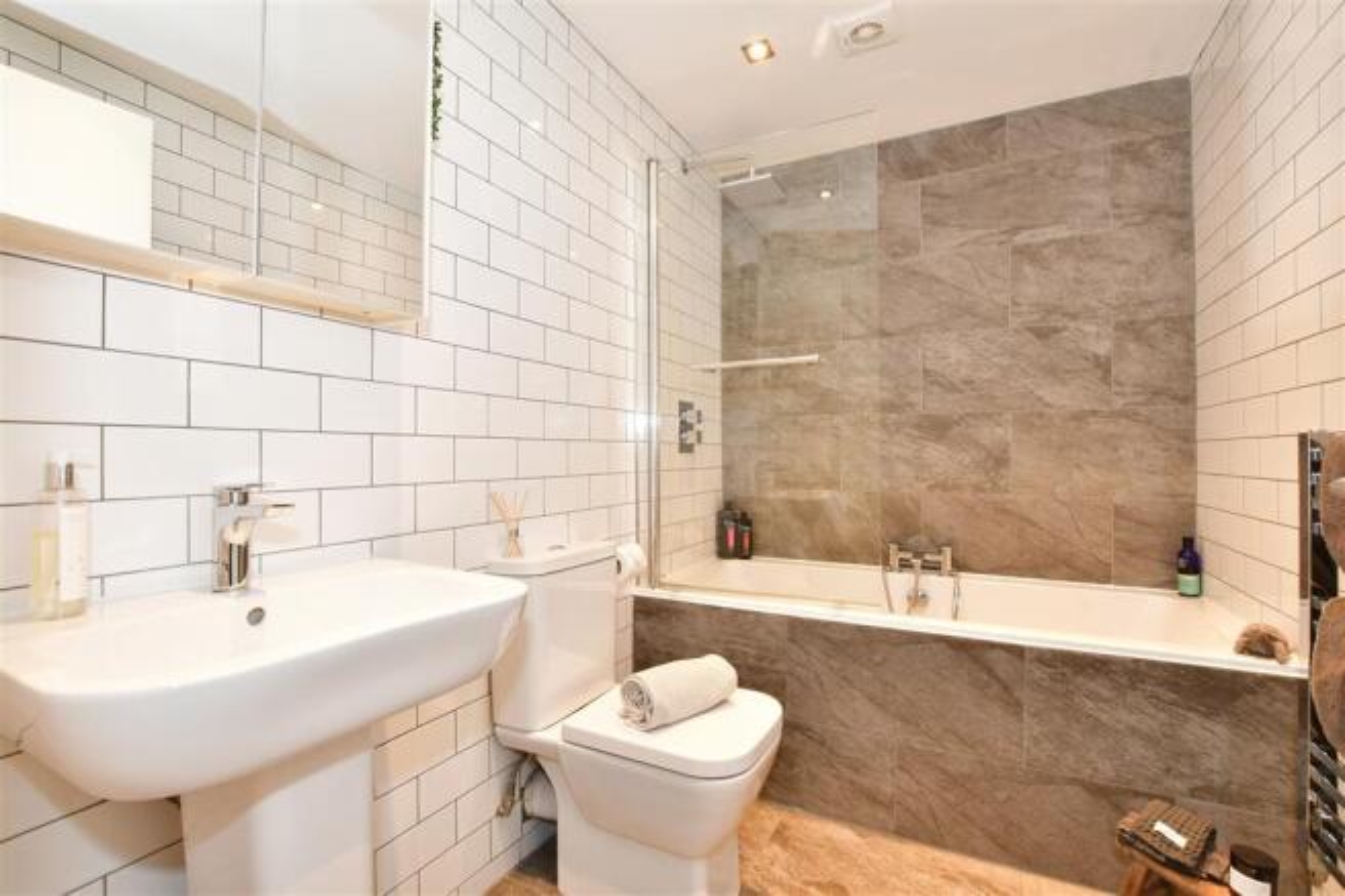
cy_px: 448
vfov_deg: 77.3
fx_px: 560
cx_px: 672
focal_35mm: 15
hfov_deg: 100.4
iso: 200
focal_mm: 10
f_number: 8
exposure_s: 1/2.5
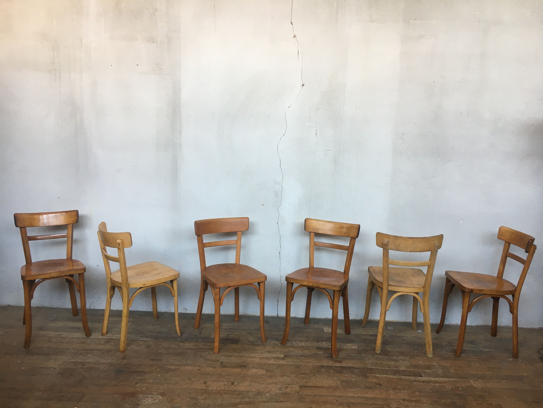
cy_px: 204
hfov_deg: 61.7
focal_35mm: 29
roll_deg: -2.2
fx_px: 455
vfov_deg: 48.2
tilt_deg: -9.6
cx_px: 272
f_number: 2.2
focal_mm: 4.15
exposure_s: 1/33
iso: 64
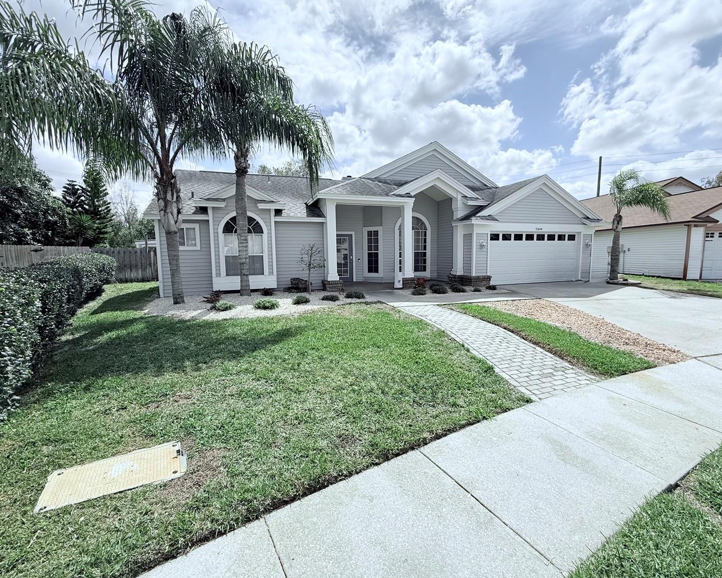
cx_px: 367
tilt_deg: -4.7
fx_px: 320
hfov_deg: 96.8
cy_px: 283
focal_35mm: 15
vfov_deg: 84.0
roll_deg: -0.3
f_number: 2.2
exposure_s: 1/2320
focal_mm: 2.22
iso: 50
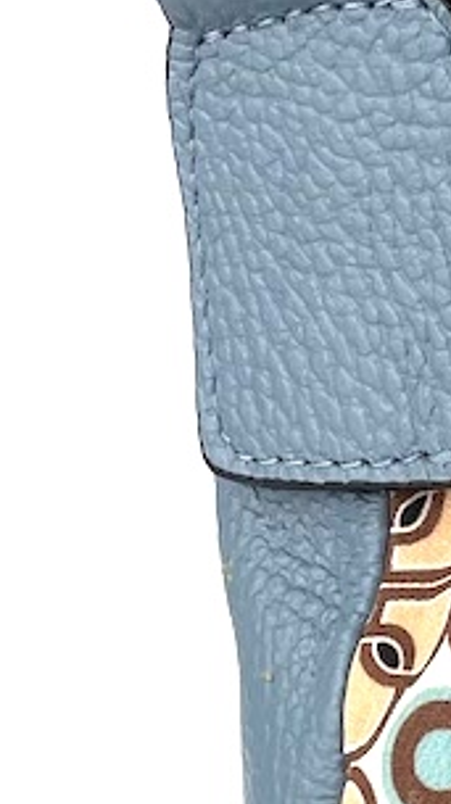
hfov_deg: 9.0
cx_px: 978
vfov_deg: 16.5
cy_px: 985
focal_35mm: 124
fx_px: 2643
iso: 32
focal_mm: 4.2
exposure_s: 1/259
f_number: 1.6
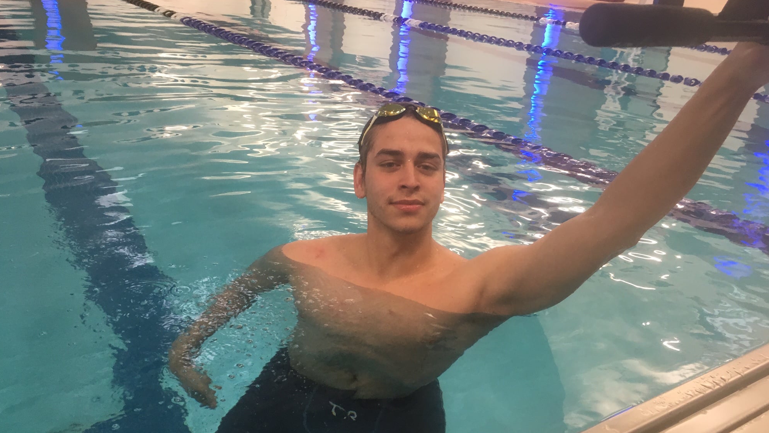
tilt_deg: -24.9
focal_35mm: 32
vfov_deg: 36.5
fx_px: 653
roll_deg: -6.7
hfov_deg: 61.0
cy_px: 263
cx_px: 386
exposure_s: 1/30
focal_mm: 4.15
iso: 40
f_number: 2.2
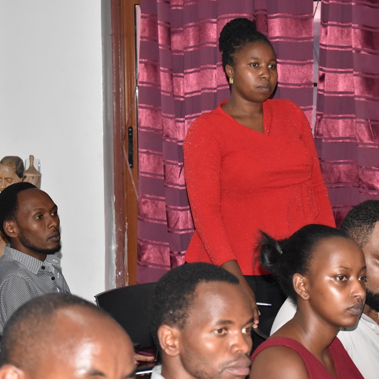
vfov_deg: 16.5
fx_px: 1309
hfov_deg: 16.5
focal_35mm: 106
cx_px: 245
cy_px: 190
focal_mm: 55
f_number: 5.6
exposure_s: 1/200
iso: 3200
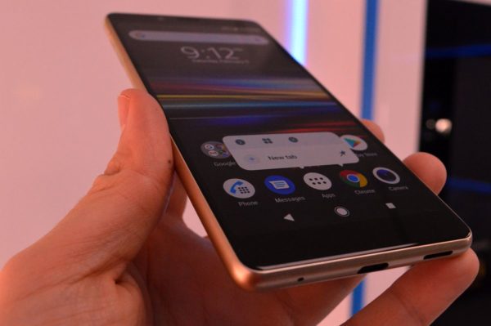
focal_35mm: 44
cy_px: 163
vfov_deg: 30.8
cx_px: 246
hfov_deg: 45.0
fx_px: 593
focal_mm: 29
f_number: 10
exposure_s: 1/250
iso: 3200
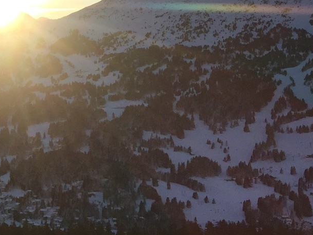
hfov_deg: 18.6
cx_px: -114
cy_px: 32
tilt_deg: +2.0
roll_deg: +1.6
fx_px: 877
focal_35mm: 97
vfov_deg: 15.1
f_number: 2.2
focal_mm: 4.15
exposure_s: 1/2083
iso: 32
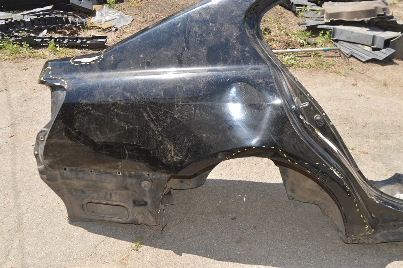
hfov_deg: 53.2
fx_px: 403
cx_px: 202
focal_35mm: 36
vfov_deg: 36.8
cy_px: 134
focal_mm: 24
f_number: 7.1
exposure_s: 1/200
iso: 100
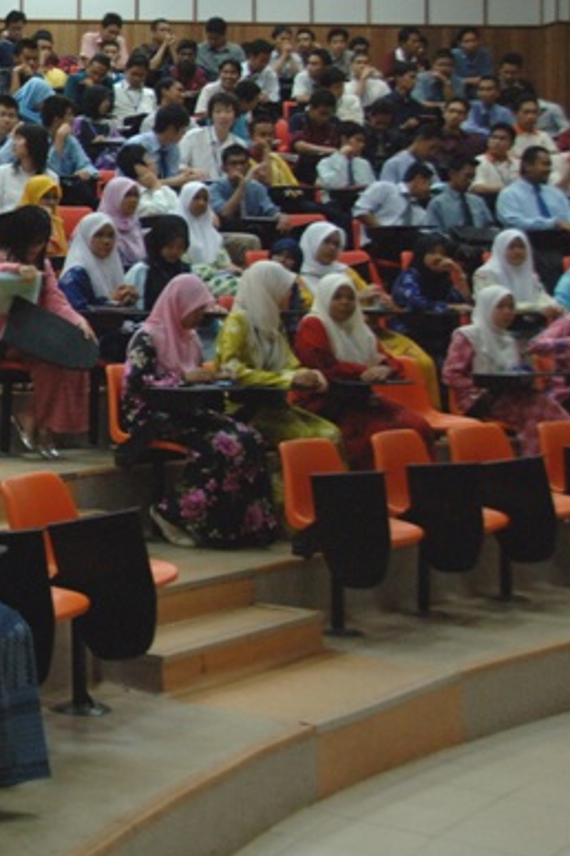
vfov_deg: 27.4
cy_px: 232
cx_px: -327
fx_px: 1734
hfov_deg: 16.7
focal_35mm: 73
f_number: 3.8
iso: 800
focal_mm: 22
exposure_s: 1/60
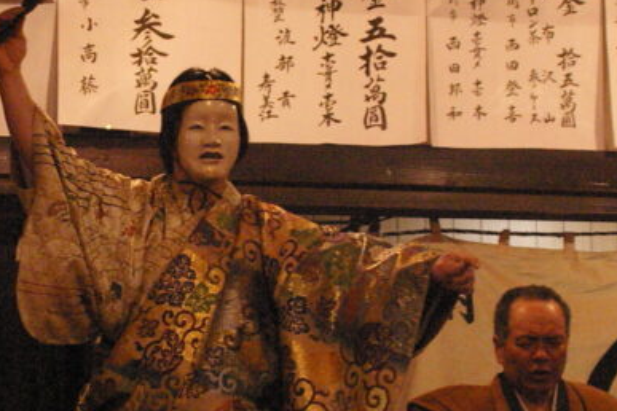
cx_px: 121
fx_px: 2314
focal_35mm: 135
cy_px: 203
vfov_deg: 10.2
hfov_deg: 15.1
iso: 3200
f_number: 4
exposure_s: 1/60
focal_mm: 34
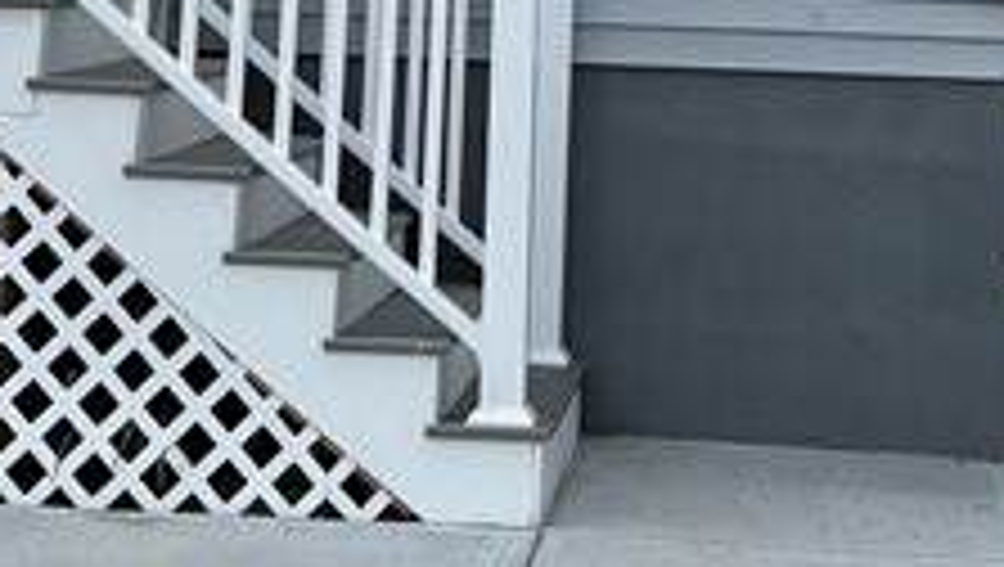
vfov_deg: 8.4
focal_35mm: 130
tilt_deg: +13.9
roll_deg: -2.1
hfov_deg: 16.5
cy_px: -864
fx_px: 3465
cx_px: 626
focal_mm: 5.96
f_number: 1.6
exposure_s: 1/4608
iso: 64
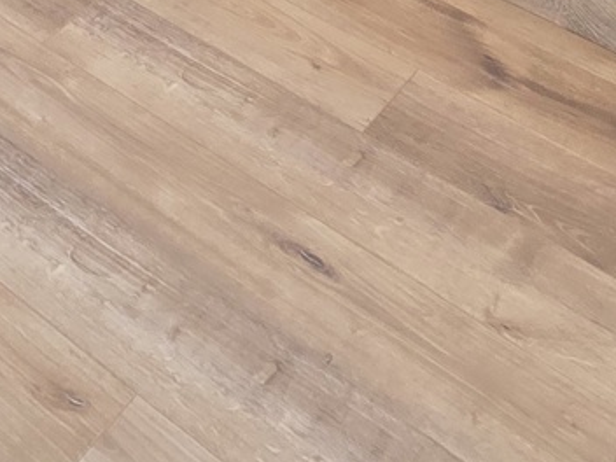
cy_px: -784
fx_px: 1263
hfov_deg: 21.9
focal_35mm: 71
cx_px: -350
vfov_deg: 12.8
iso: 100
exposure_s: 1/50
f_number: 2.2
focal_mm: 2.2
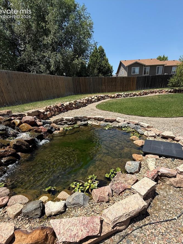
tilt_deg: -26.2
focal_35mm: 17
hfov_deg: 74.5
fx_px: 120
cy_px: 147
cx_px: 100
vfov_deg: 89.8
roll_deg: +1.9
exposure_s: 1/1698
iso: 50
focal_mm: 2.22
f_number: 2.2
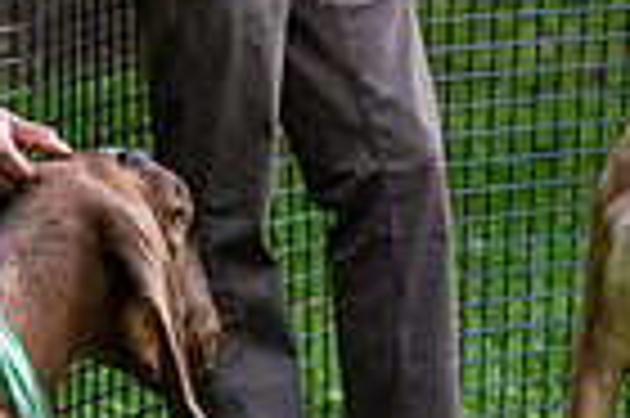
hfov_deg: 8.6
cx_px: 40
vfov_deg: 5.7
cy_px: -58
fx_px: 4195
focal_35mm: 240
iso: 800
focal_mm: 58
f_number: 4
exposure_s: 1/640
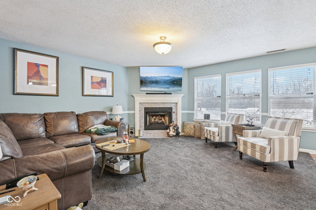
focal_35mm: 16
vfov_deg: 73.6
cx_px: 158
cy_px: 105
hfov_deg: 96.8
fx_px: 140
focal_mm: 16
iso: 400
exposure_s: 1/6
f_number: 8
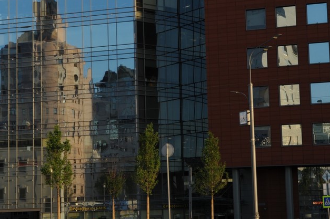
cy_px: 84
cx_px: 168
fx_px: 815
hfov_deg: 22.9
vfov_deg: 15.3
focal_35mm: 89
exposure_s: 1/160
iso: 200
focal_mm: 62
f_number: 2.8
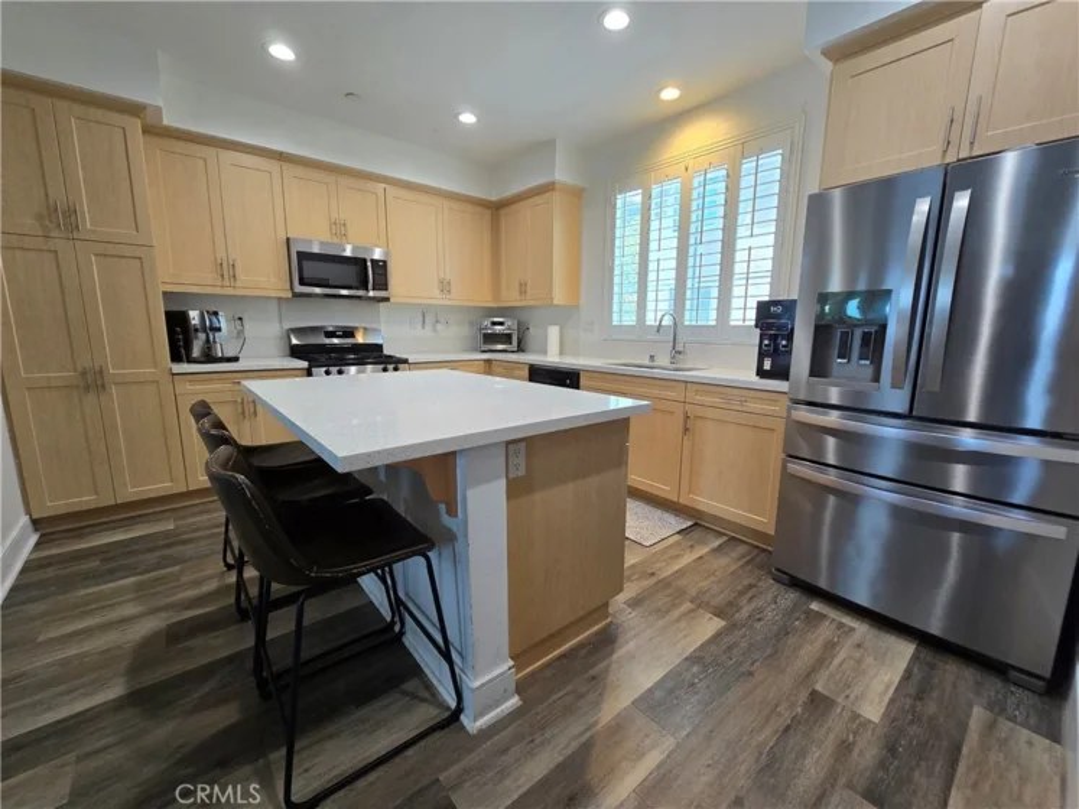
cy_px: 404
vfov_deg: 89.9
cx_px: 540
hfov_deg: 106.2
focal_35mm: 13
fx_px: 405
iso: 125
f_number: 2.2
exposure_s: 1/60
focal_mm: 2.2
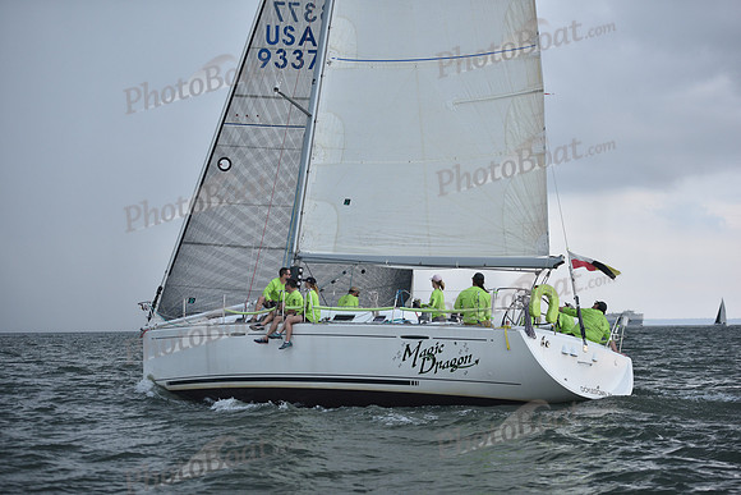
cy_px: 248
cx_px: 370
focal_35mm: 70
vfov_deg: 19.5
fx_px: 1441
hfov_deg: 28.8
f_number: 3.2
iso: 400
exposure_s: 1/640
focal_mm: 70
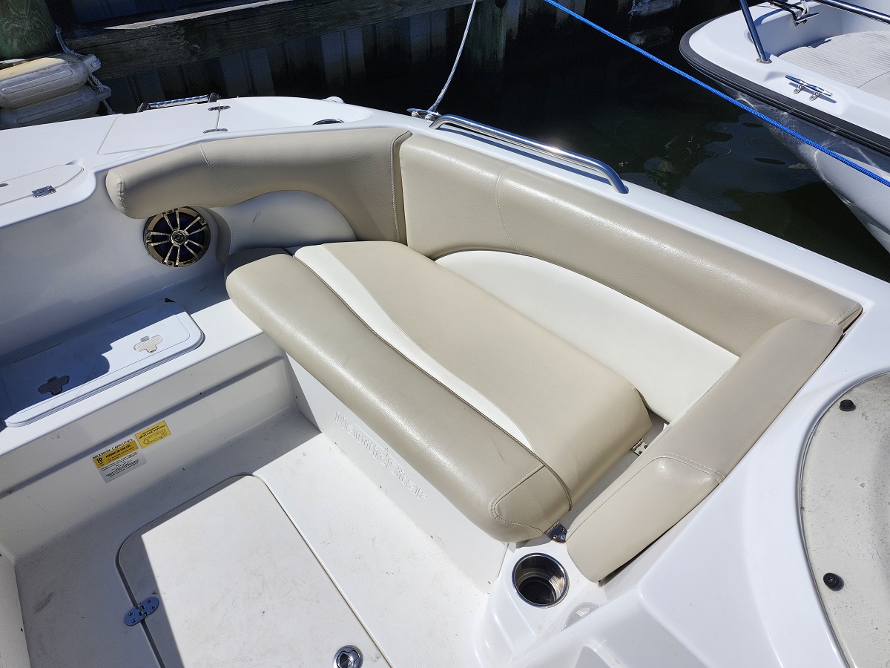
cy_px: 334
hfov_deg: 73.9
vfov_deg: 58.9
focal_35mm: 23
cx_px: 445
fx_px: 591
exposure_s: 1/5328
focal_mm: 5.54
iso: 25
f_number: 1.8
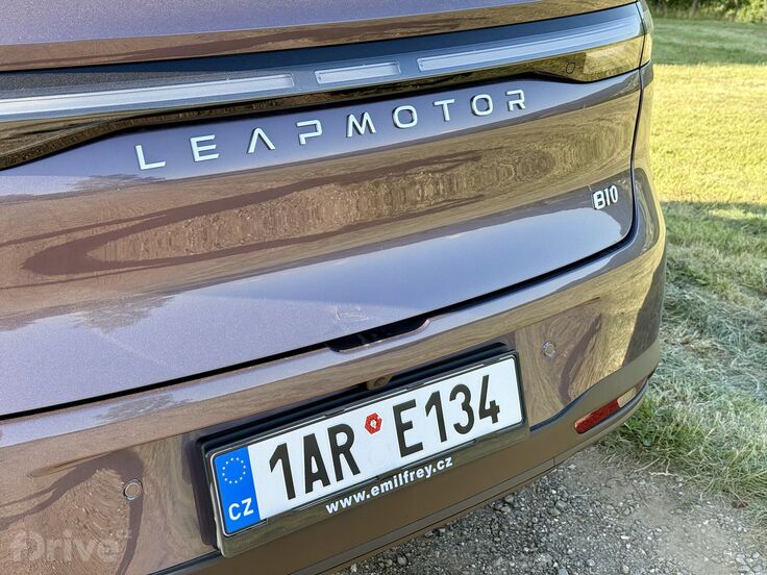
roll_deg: +2.8
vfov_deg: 30.3
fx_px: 1064
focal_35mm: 48
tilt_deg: -20.5
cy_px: 288
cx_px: 384
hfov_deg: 39.7
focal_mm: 6.76
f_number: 1.78
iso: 80
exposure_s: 1/885
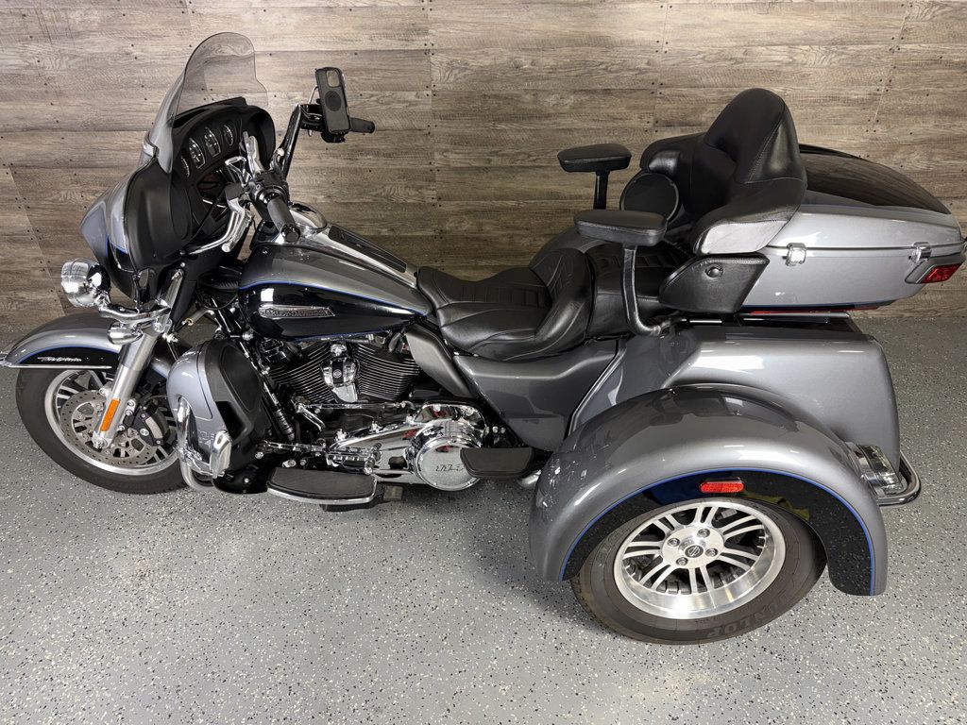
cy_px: 362
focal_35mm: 24
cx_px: 484
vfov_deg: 56.8
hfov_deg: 71.6
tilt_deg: -32.5
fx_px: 670
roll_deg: +1.1
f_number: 1.78
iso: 100
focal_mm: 6.76
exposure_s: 1/18
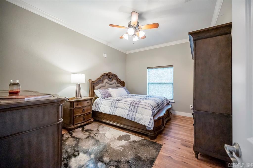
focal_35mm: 14
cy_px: 84
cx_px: 126
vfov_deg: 81.1
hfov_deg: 104.3
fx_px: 98
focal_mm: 14
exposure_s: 1/60
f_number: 4
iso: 640
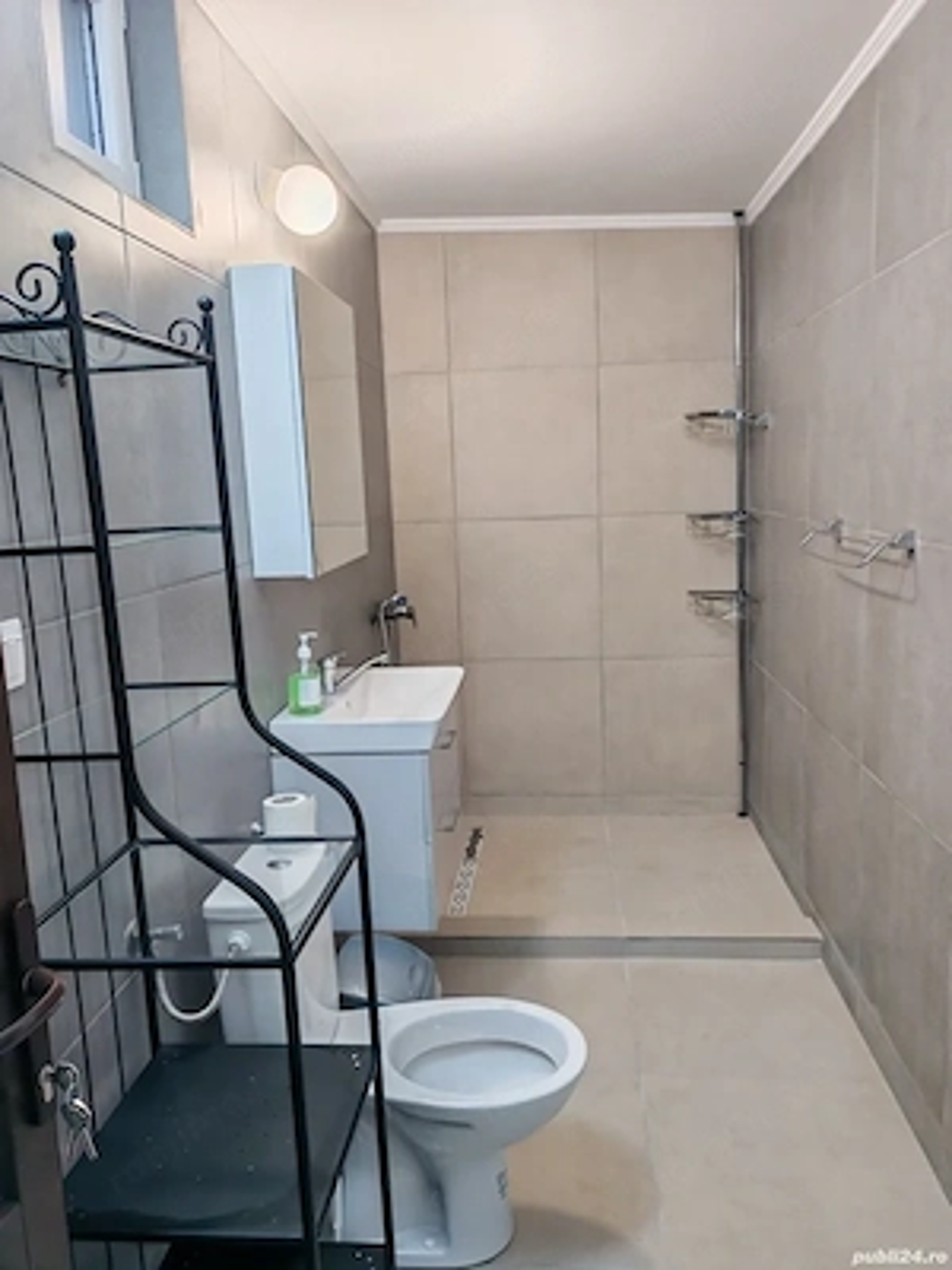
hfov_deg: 51.4
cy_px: 635
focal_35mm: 27
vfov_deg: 65.3
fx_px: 990
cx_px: 476
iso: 125
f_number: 1.95
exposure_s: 1/50
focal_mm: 5.52
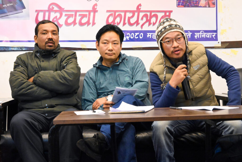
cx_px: 121
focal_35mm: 66
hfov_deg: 30.5
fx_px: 444
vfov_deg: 20.6
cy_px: 81
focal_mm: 44
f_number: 6
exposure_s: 1/60
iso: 5600
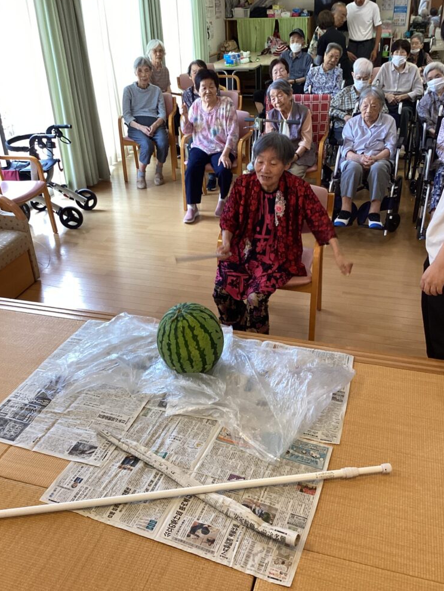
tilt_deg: -30.3
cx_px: 216
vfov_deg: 56.8
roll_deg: +2.6
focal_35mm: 32
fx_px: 547
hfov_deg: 44.2
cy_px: 287
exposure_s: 1/50
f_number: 2.4
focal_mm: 3.3
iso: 80
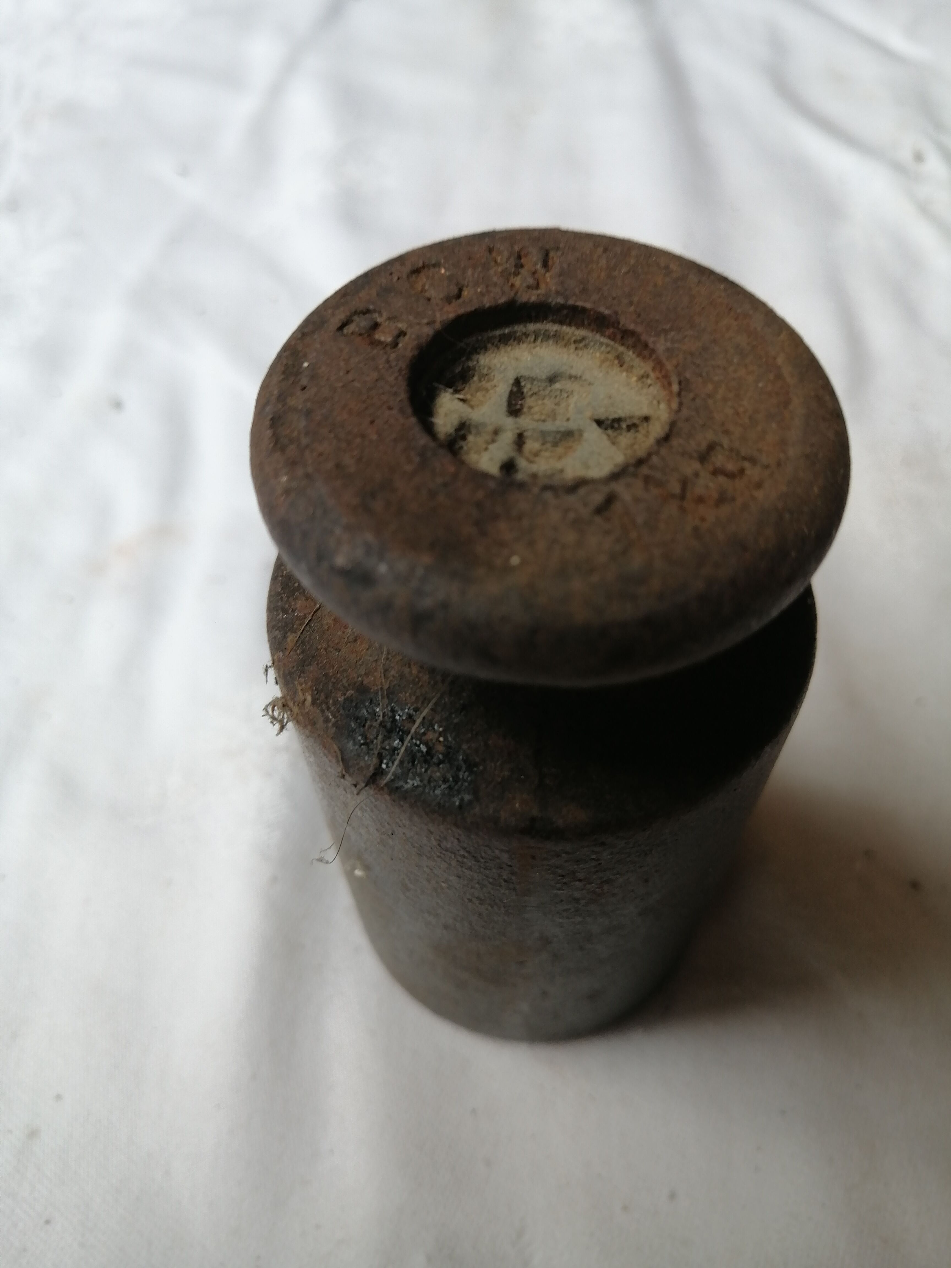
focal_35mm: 26
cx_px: 476
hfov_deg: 53.1
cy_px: 634
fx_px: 952
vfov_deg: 67.3
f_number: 1.8
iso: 50
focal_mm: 3.96
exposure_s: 1/100
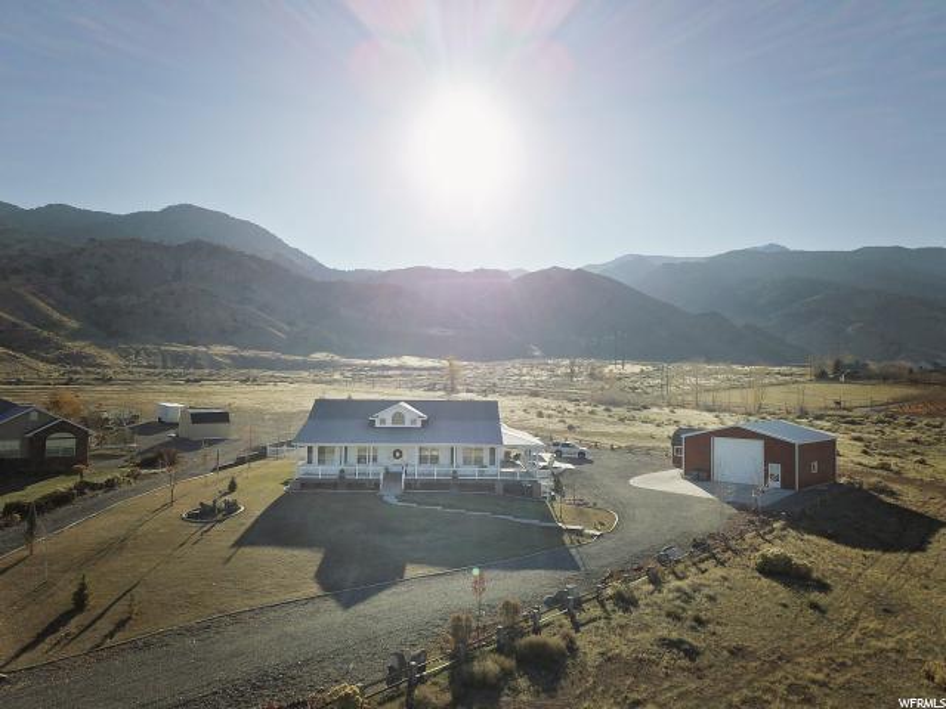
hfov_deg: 67.3
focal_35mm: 26
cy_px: 354
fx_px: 711
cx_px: 473
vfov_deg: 53.1
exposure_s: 1/4115
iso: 100
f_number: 2.2
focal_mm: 4.73
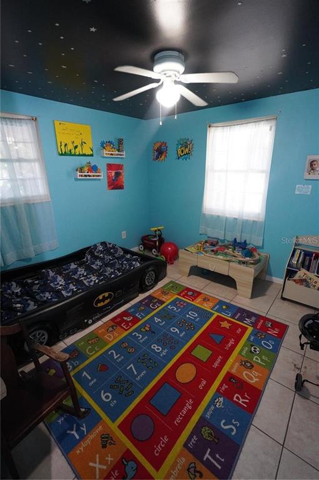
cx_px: 160
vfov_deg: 95.0
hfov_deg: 72.0
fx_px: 220
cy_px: 240
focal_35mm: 16
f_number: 2
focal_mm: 11
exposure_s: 1/160
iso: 1600
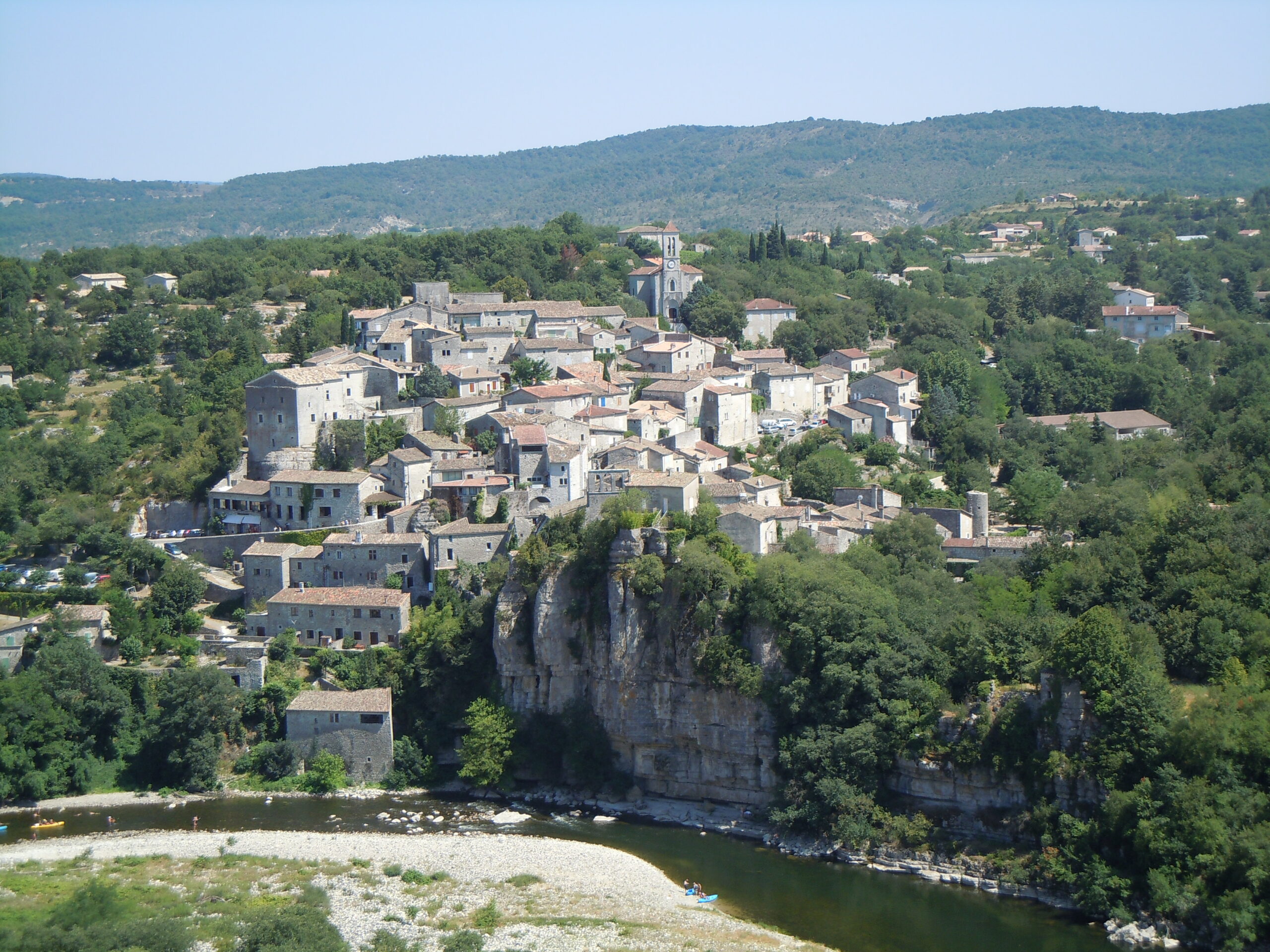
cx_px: 635
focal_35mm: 68
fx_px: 2495
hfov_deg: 28.6
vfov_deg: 21.6
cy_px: 476
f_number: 4.1
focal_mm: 12.2
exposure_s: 1/400
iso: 100
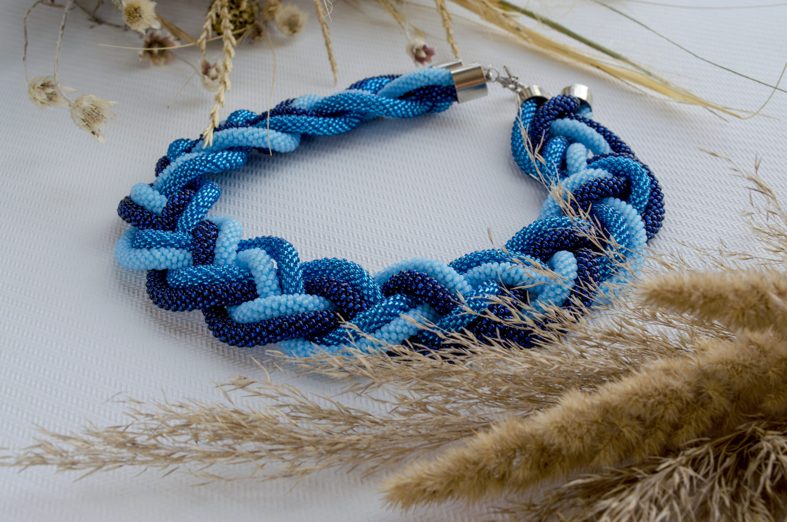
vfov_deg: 28.0
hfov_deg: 41.2
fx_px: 1047
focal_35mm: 48
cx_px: 394
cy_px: 261
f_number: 8
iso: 400
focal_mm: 32
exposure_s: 1/40
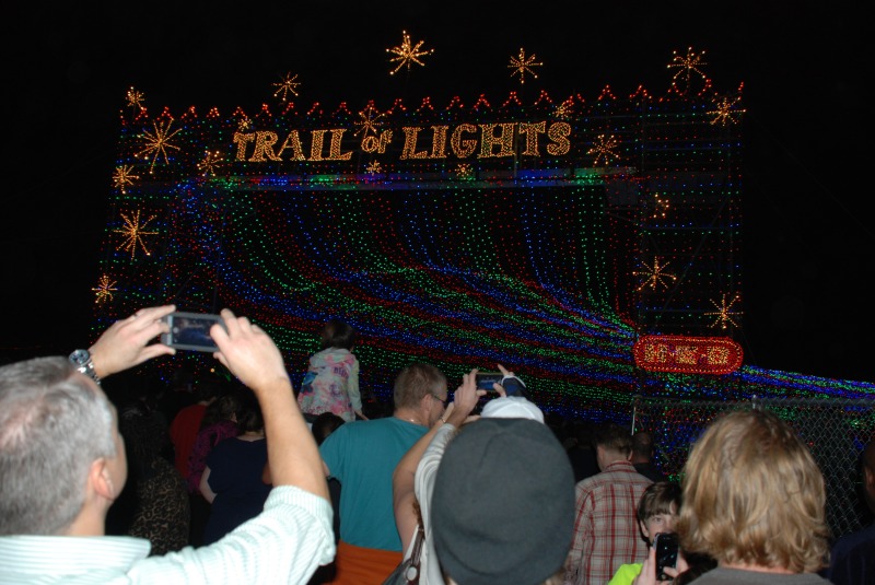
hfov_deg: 61.9
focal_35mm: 30
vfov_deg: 43.7
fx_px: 730
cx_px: 438
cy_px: 292
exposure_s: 1/60
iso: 200
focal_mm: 20
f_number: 3.8
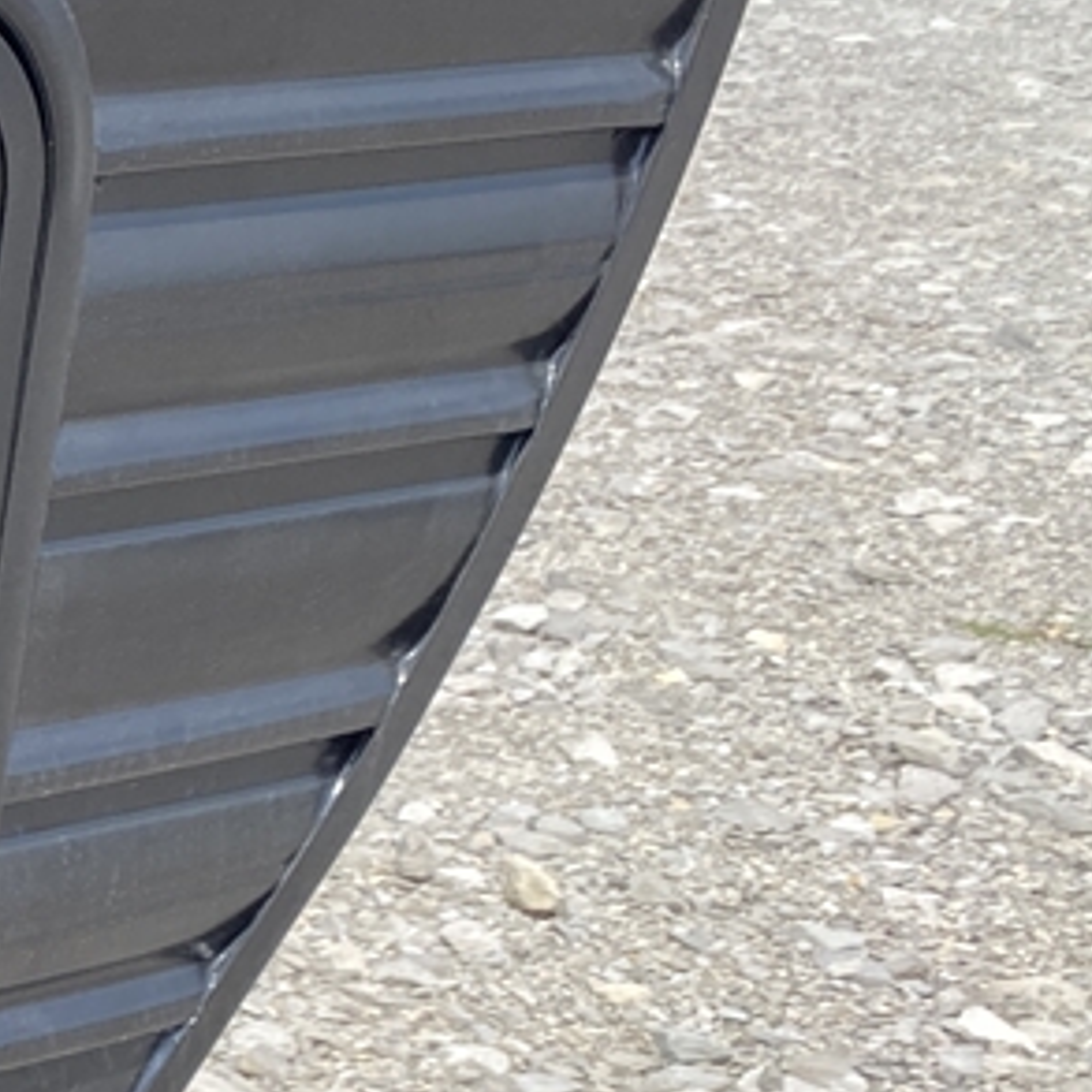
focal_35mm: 94
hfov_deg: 14.9
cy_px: 1032
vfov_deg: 18.1
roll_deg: -2.3
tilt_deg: -24.7
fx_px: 3355
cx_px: -1122
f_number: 1.8
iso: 32
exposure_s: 1/1565
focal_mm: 4.25
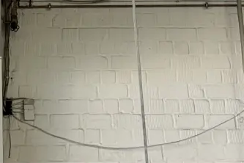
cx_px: 9
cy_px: -65
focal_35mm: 144
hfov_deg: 14.1
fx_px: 976
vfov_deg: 9.3
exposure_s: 1/121
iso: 200
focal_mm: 6.76
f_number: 1.78
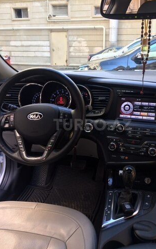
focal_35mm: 31
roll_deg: +1.4
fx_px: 211
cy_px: 124
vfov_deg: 61.3
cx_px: 92
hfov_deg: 40.4
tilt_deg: -19.4
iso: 32
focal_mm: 4.15
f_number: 2.2
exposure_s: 1/50
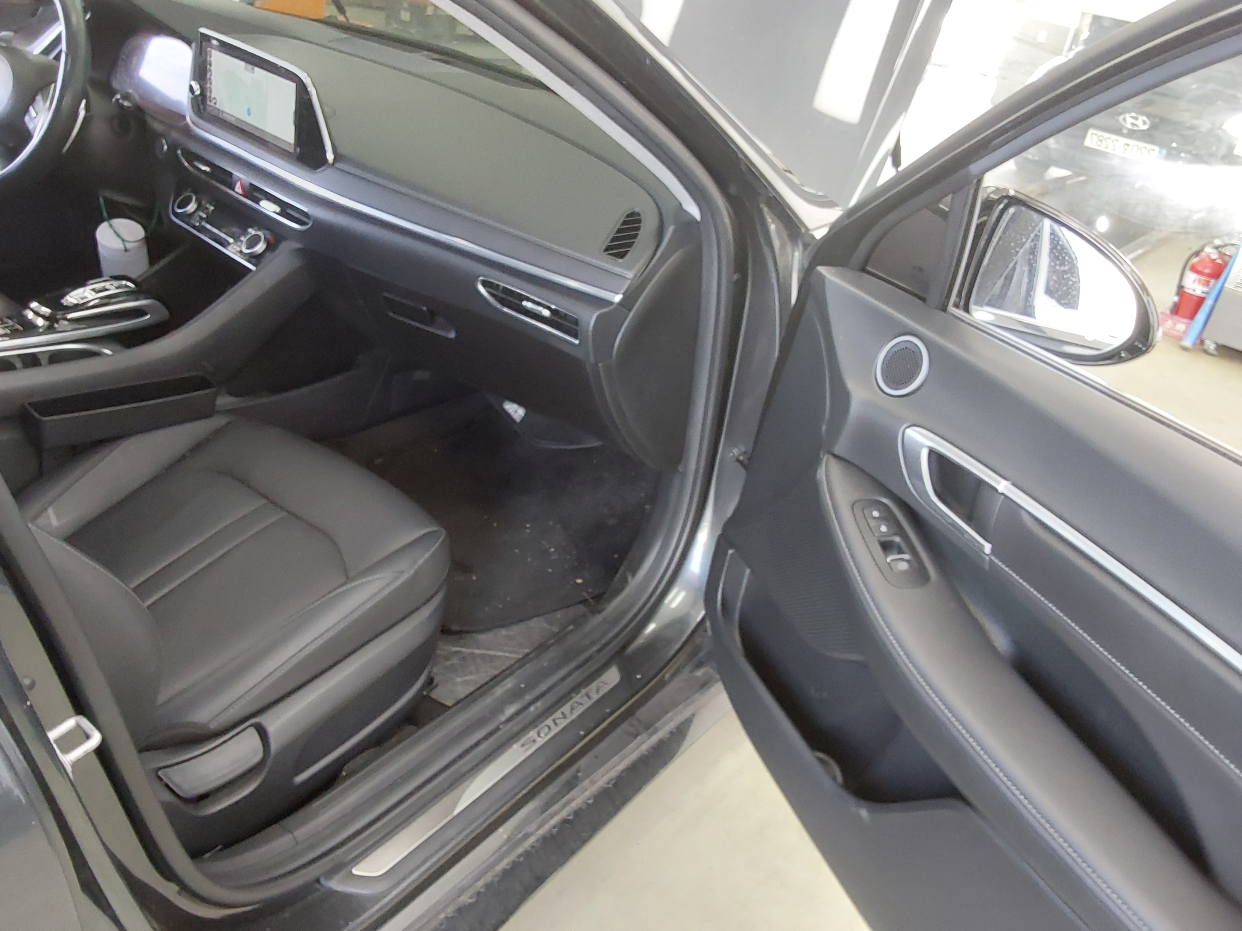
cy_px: 466
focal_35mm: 28
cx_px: 621
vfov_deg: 49.7
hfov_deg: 63.4
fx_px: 1005
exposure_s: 1/60
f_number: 1.9
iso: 320
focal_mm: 2.91
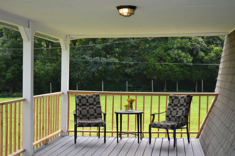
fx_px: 372
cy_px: 78
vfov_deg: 23.8
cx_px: 118
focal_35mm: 57
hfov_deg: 35.1
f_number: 5
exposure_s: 1/100
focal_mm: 38
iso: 100
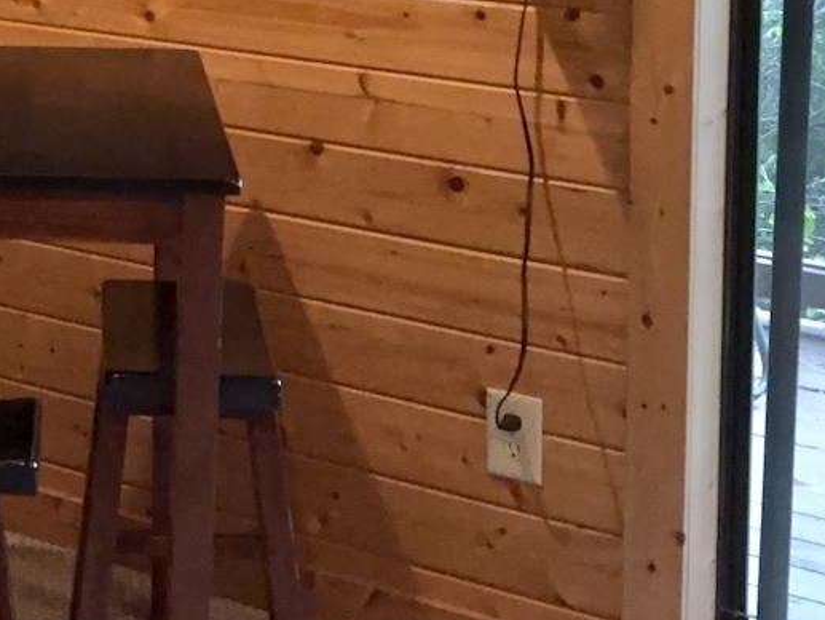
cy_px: -184
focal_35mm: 95
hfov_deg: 19.6
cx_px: -131
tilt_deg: -4.2
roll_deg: +0.1
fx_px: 2265
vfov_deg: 14.9
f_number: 1.78
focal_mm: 6.76
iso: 3200
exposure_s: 1/251
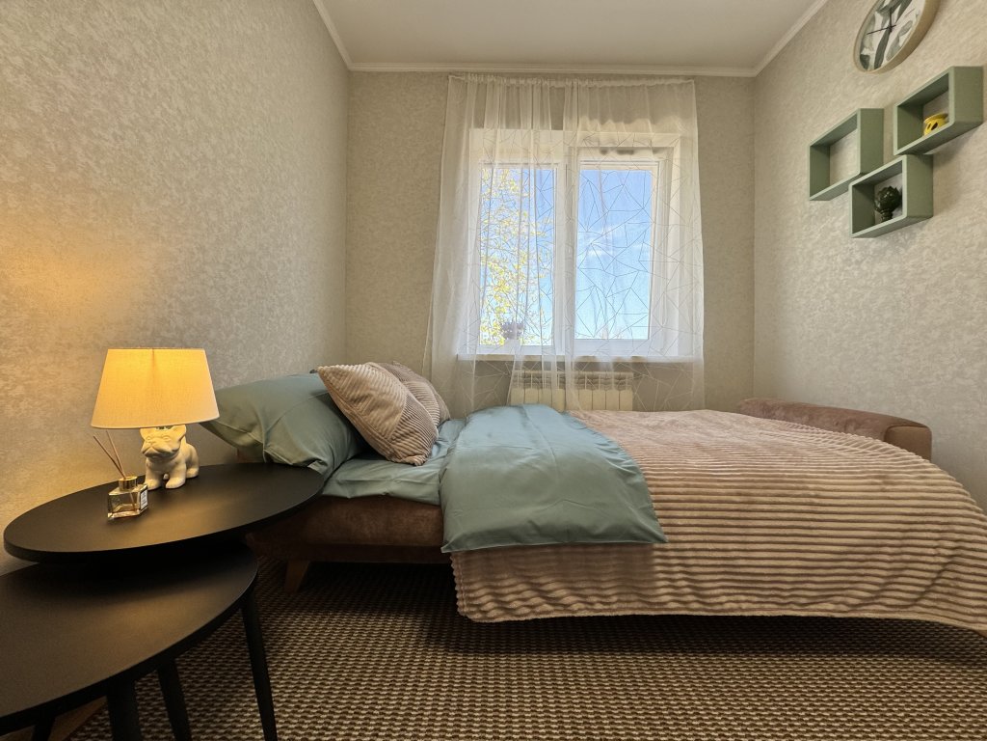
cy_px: 370
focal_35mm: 14
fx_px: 399
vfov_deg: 85.7
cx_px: 494
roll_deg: -1.1
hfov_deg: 102.1
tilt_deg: -0.9
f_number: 2.2
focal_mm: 2.22
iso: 40
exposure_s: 1/160
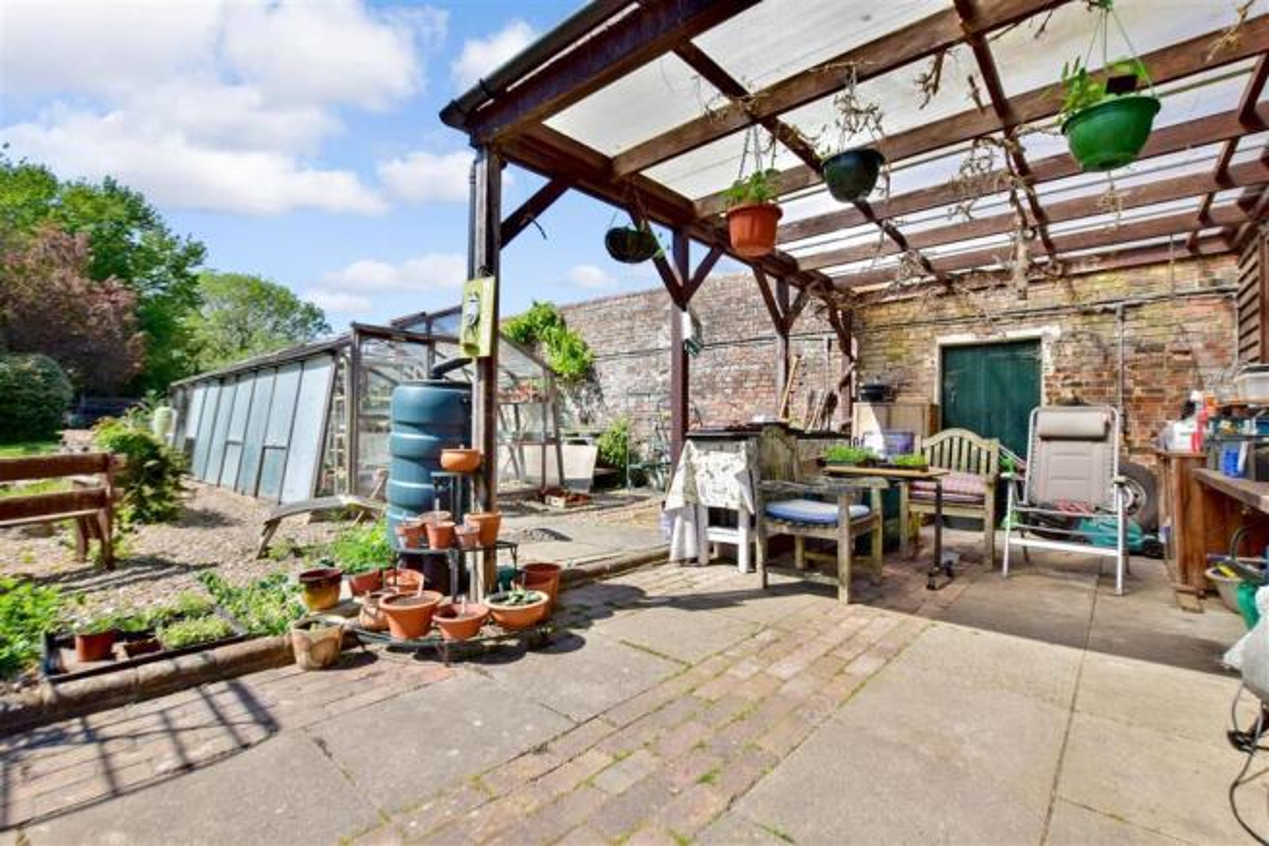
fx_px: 529
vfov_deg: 77.3
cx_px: 634
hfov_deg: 100.4
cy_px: 423
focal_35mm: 15
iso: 400
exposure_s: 1/800
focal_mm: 10
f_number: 11
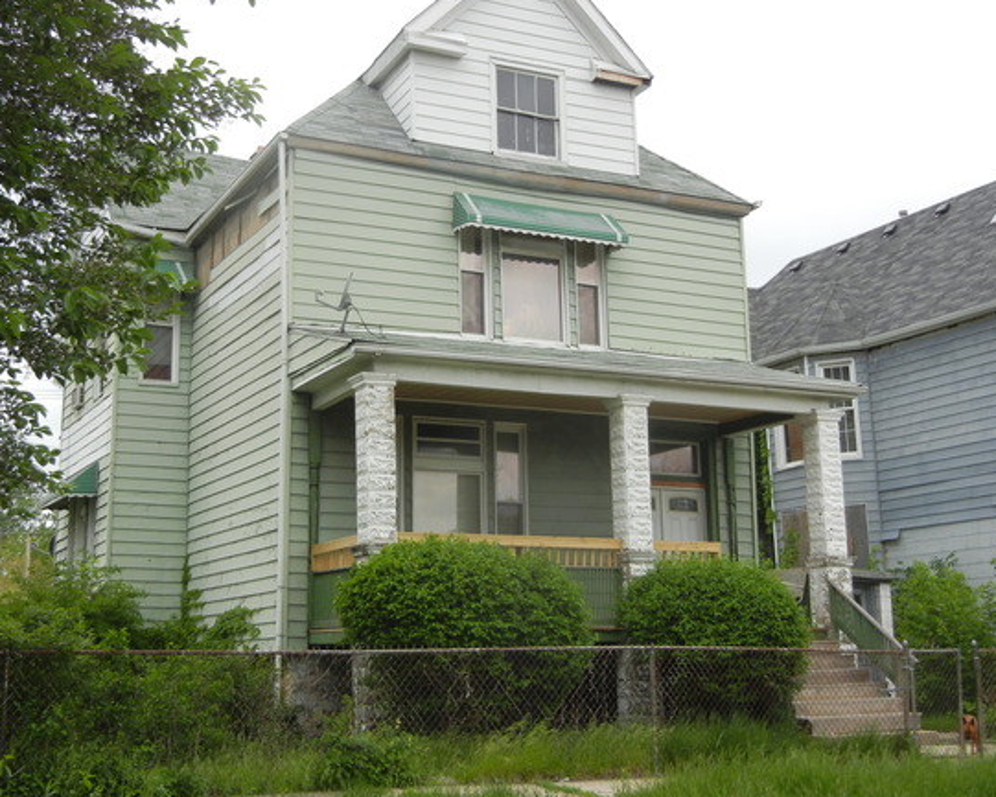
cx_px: 460
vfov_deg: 33.4
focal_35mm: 45
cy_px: 388
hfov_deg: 41.1
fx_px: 1327
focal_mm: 7.1
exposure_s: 1/517
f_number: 3.7
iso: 160
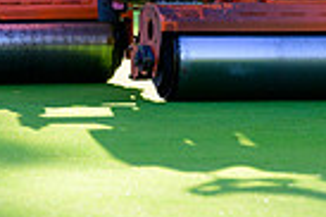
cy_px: -202
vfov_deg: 1.6
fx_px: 7670
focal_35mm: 848
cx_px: 202
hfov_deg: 2.4
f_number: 4
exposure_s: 1/1000
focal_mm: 200
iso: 640
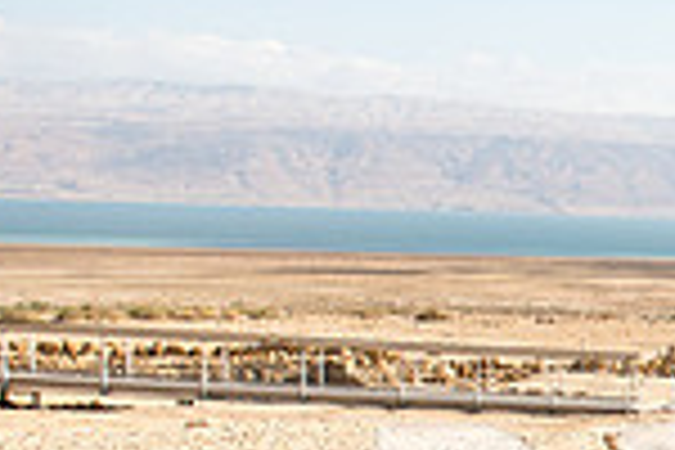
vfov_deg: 14.2
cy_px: 551
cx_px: 1022
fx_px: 1744
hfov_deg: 19.1
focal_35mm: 93
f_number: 2.8
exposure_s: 1/4000
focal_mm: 24
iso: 200
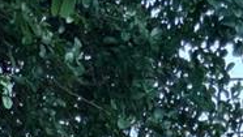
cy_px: 836
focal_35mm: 211
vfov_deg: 4.4
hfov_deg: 9.9
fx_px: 1361
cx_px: -127
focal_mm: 6.76
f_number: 1.78
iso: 160
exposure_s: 1/121
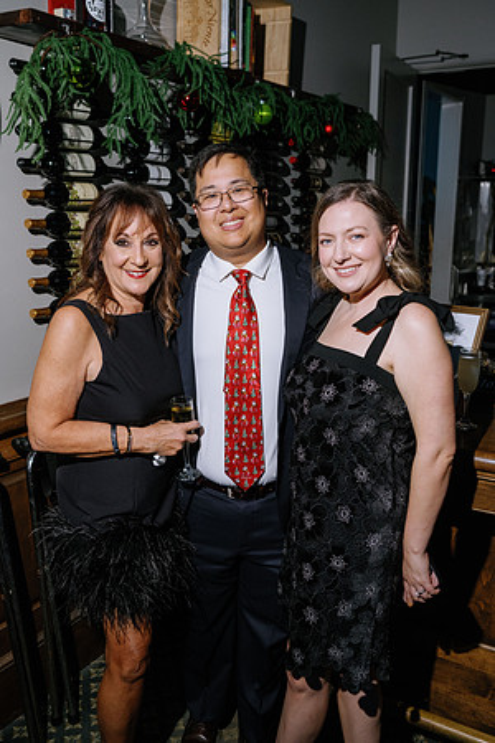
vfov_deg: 54.4
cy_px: 372
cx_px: 248
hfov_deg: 37.9
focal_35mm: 35
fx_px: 722
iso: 800
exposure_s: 1/125
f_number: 4
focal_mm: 35
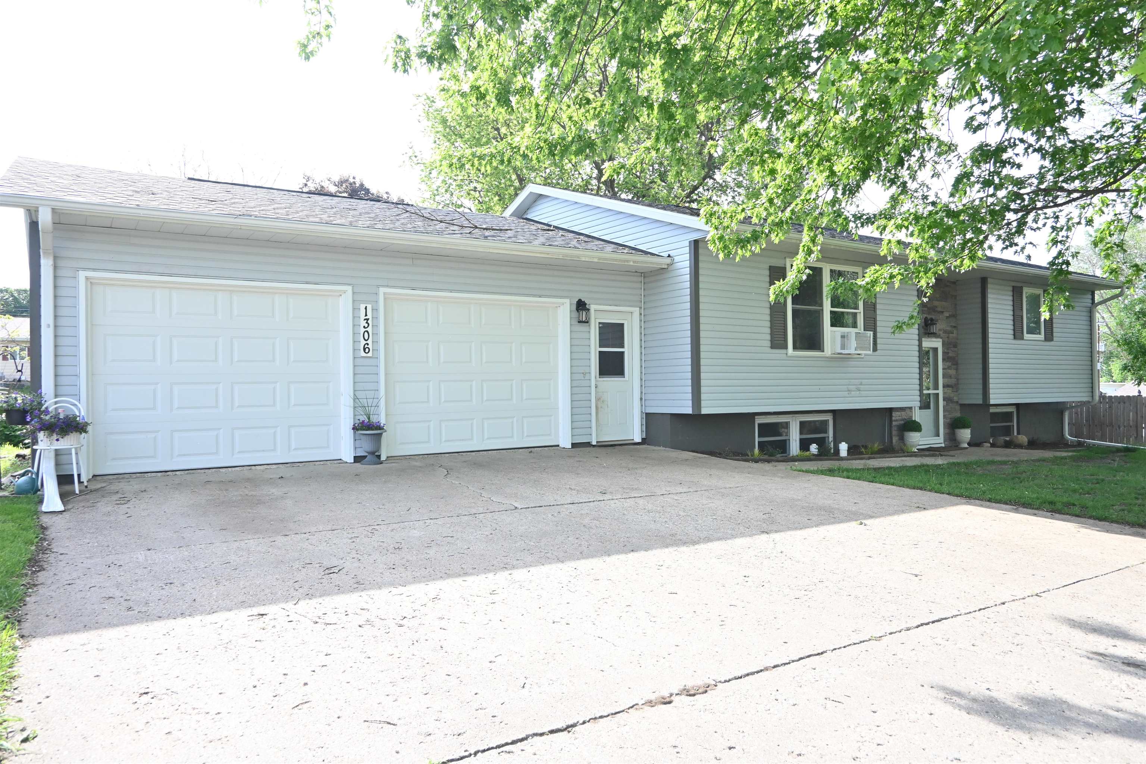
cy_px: 382
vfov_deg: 53.1
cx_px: 573
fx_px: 764
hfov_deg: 73.7
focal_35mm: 24
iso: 720
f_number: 4.5
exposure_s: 1/1000
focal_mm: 16
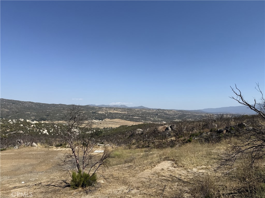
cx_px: 132
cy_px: 99
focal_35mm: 24
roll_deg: +0.2
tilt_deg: +5.4
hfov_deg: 71.6
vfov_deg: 56.8
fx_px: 184
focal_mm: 6.76
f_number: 1.78
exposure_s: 1/6711
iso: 80
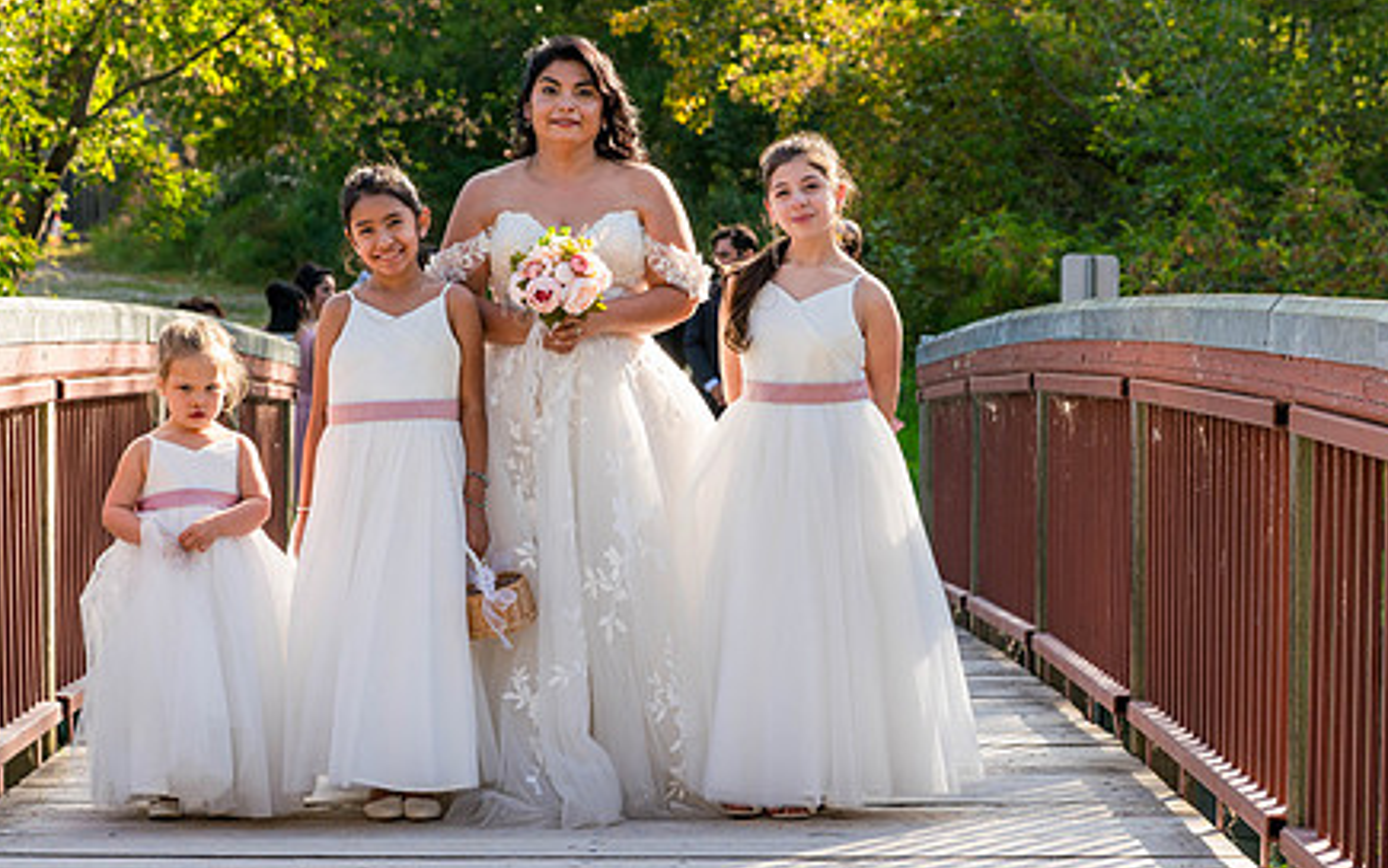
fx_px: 3443
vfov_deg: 14.4
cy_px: 349
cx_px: 574
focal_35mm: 91
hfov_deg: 22.8
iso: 250
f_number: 5
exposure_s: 1/250
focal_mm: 67
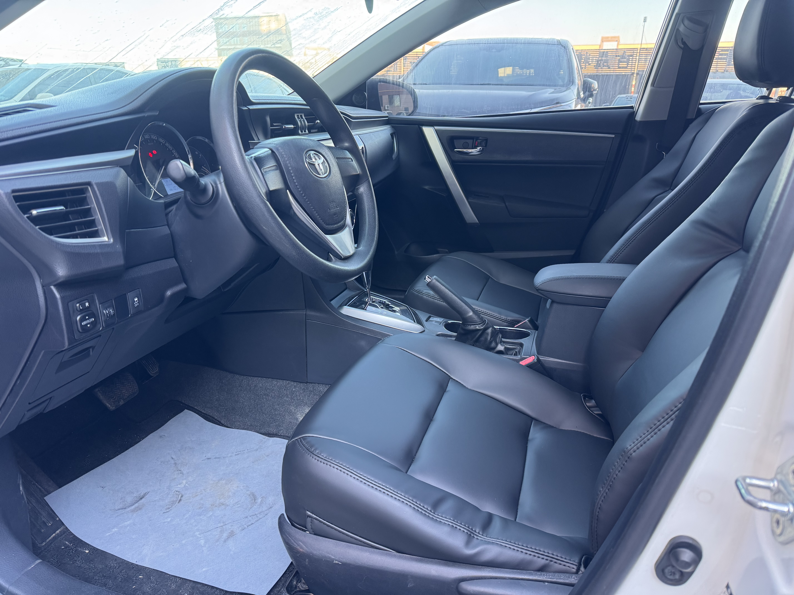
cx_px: 397
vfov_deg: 56.8
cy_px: 298
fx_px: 550
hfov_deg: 71.6
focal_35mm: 24
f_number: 1.78
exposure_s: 1/60
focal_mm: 6.76
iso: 250
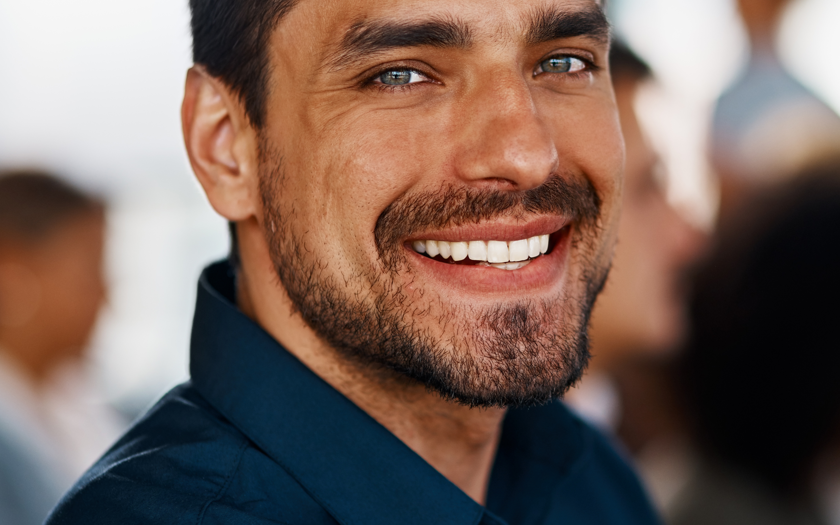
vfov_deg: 9.4
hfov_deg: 15.0
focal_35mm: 139
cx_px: 606
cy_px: 202
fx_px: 3182
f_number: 2
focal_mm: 85
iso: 200
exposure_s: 1/320
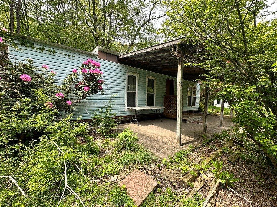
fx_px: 112
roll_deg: -1.1
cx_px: 138
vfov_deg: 85.7
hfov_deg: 102.1
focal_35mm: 14
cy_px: 104
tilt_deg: -1.0
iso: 40
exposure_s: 1/447
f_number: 2.2
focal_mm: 2.22
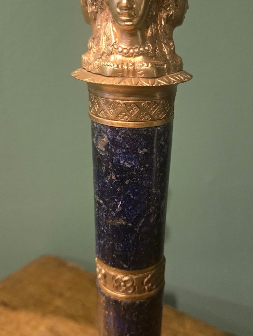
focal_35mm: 40
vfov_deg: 46.8
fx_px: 390
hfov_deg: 35.9
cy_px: 171
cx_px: 144
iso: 1000
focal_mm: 5.4
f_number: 1.8
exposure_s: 1/100
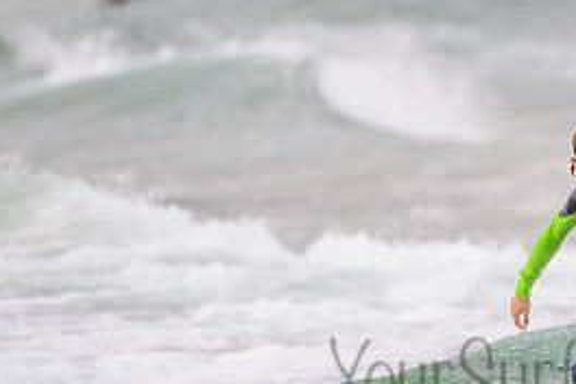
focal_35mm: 1349
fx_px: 21582
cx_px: 554
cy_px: 352
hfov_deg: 1.5
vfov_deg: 1.0
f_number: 5.6
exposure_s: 1/800
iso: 360
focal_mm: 500
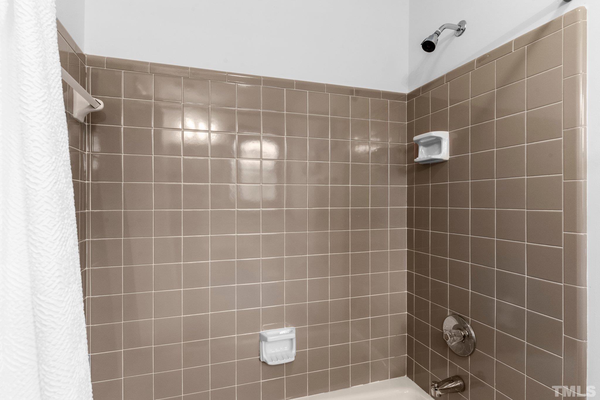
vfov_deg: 67.4
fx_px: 300
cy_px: 200
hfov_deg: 90.0
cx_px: 300
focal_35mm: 18
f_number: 8
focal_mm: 18
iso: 500
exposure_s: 1/4
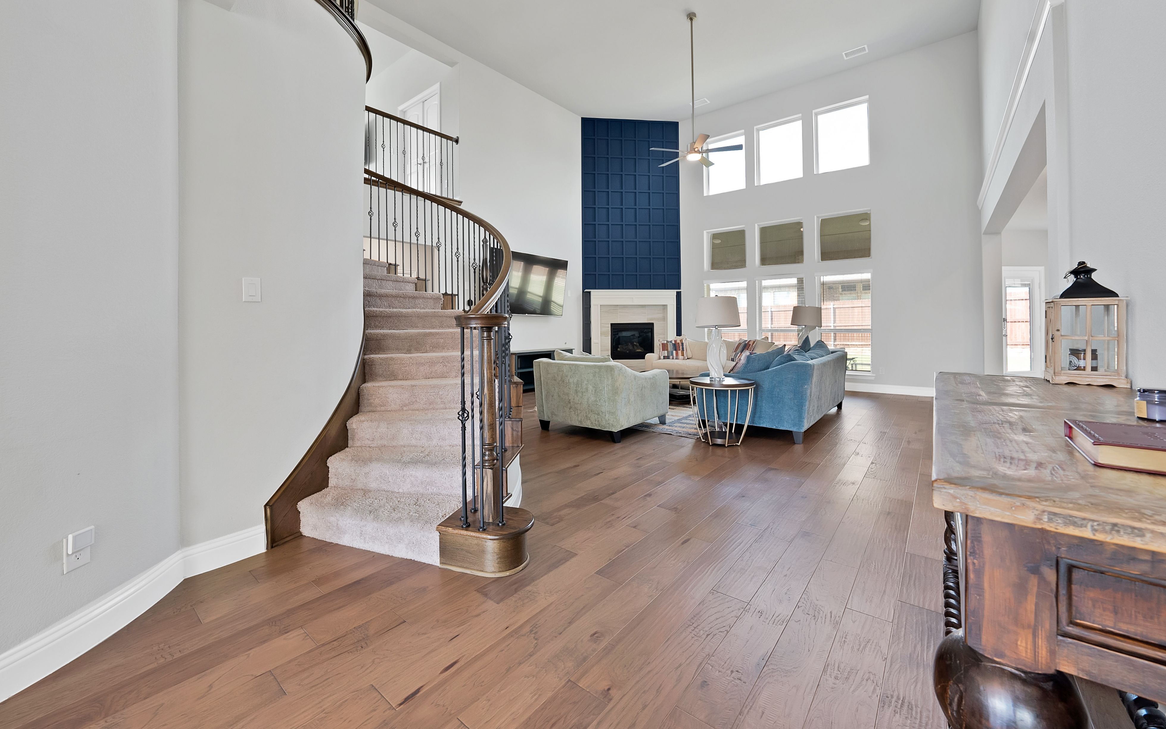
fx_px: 413
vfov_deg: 82.6
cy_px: 327
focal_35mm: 13
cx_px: 586
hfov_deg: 109.4
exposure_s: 1/4
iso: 640
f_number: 9
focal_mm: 12
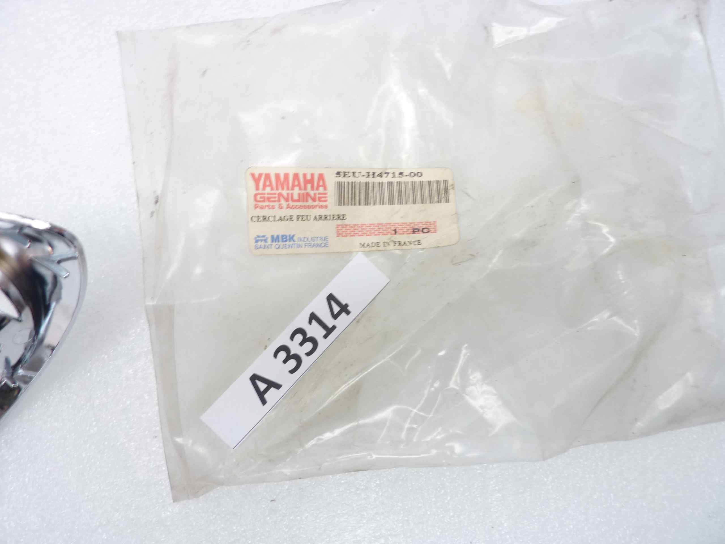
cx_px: 362
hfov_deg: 69.4
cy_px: 272
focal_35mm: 25
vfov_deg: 54.9
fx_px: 524
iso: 80
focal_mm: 4.1
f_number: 3.3
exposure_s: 1/13
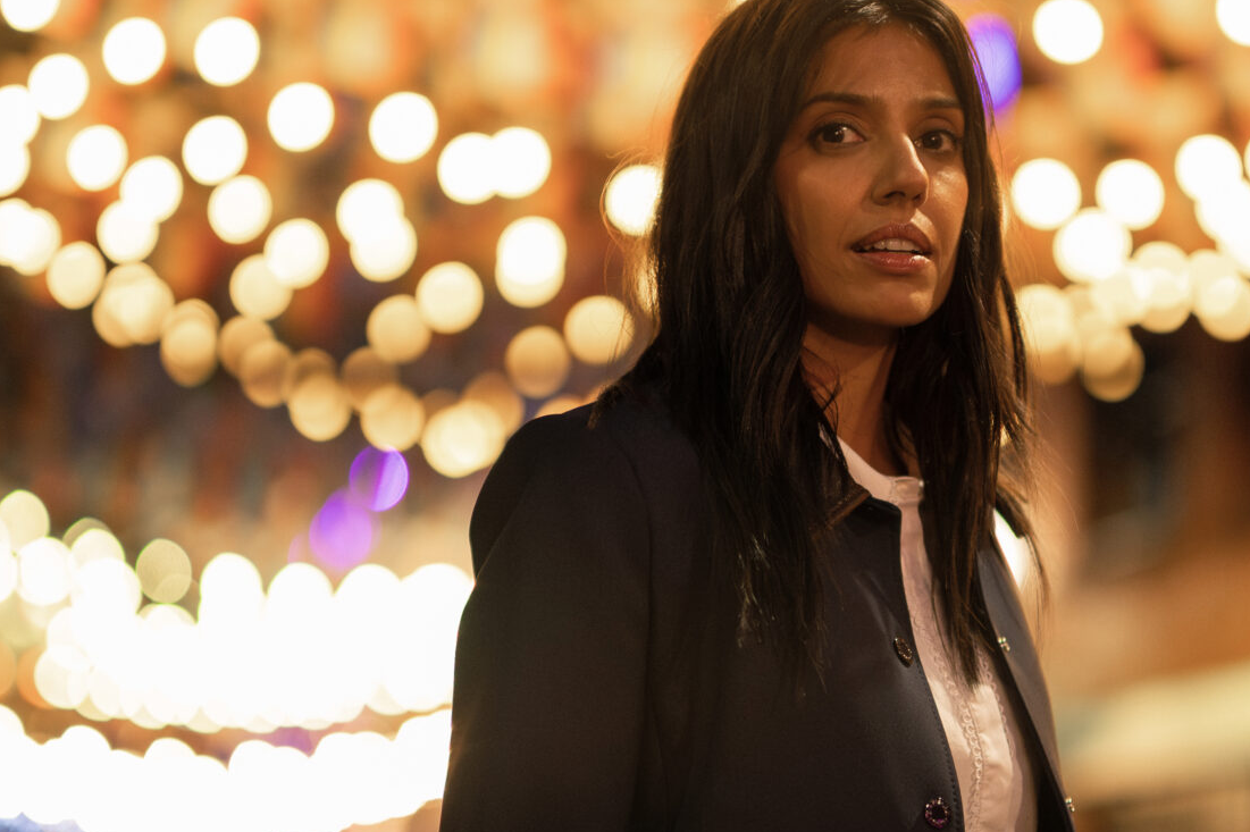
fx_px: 3228
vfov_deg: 14.7
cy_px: 568
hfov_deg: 21.8
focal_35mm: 93
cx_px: 825
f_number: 1.2
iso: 2000
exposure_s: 1/250
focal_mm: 50
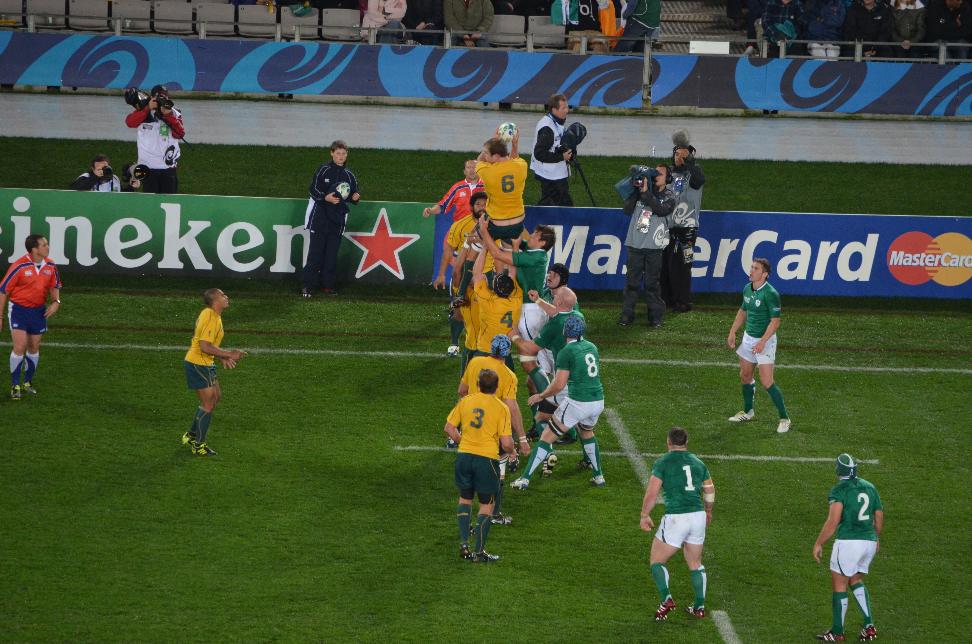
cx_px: 486
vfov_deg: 3.0
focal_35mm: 450
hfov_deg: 4.6
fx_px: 12125
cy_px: 322
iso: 1600
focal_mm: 300
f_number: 5.6
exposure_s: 1/320
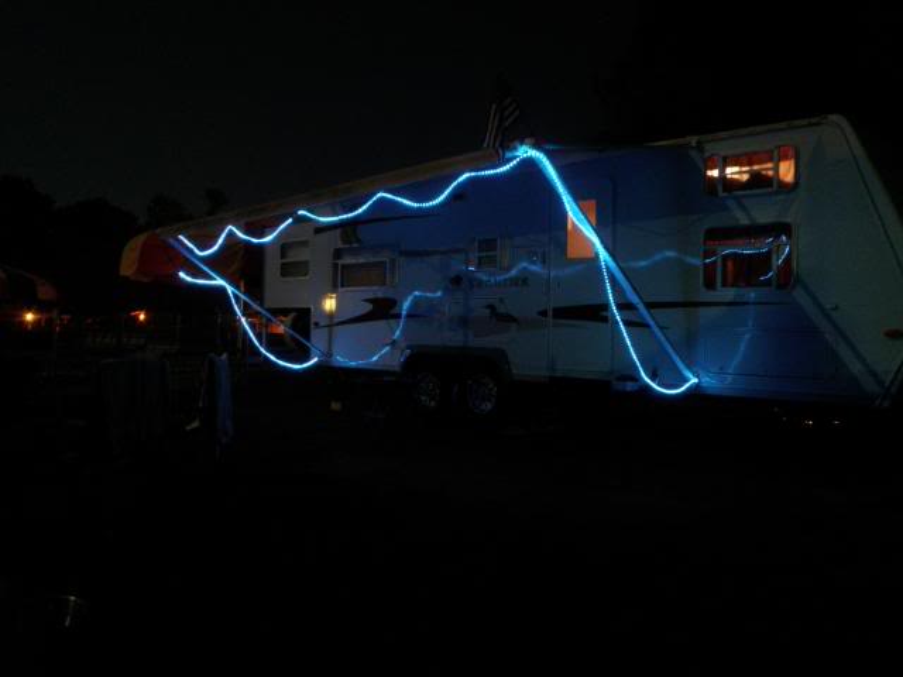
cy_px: 338
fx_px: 730
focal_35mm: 28
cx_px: 452
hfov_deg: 63.4
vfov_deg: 49.7
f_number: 3.5
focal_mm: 5
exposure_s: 4
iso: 250
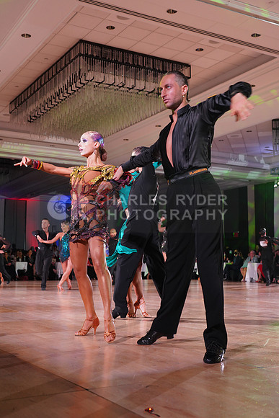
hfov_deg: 31.2
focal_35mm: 43
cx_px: 140
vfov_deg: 45.4
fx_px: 500
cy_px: 209
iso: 1600
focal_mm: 43
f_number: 4.5
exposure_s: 1/160
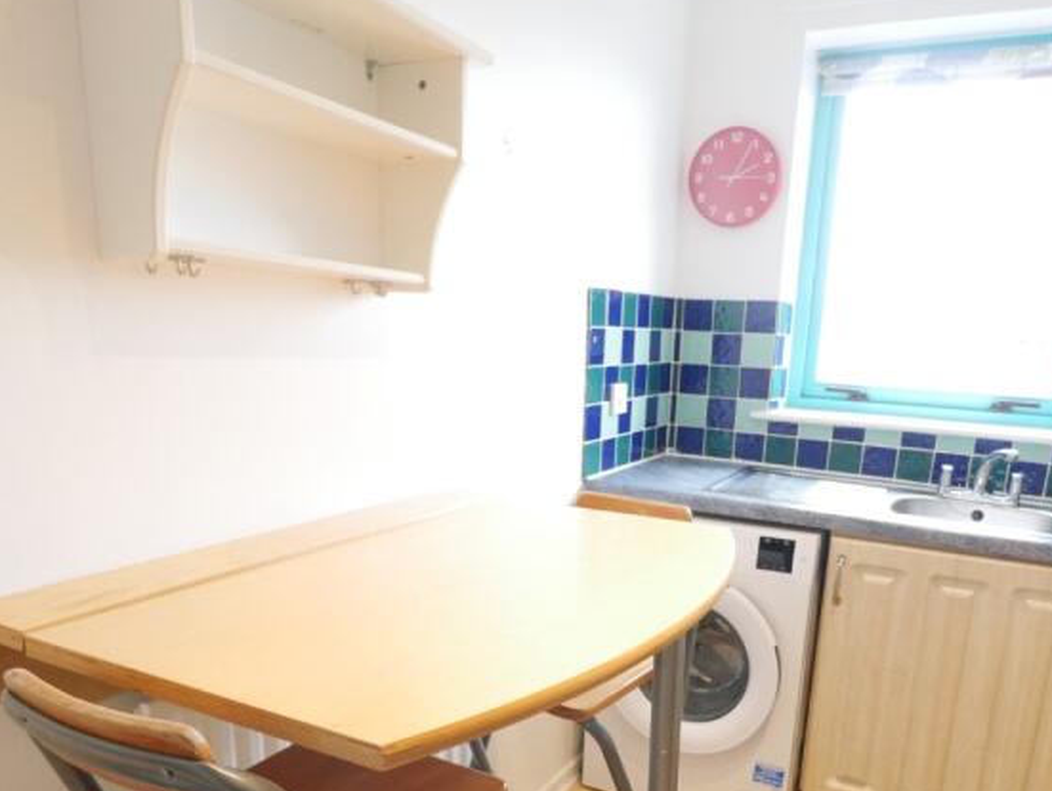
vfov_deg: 51.7
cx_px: 607
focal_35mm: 26
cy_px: 555
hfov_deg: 66.9
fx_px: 791
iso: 2000
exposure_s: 1/60
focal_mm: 7
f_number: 4
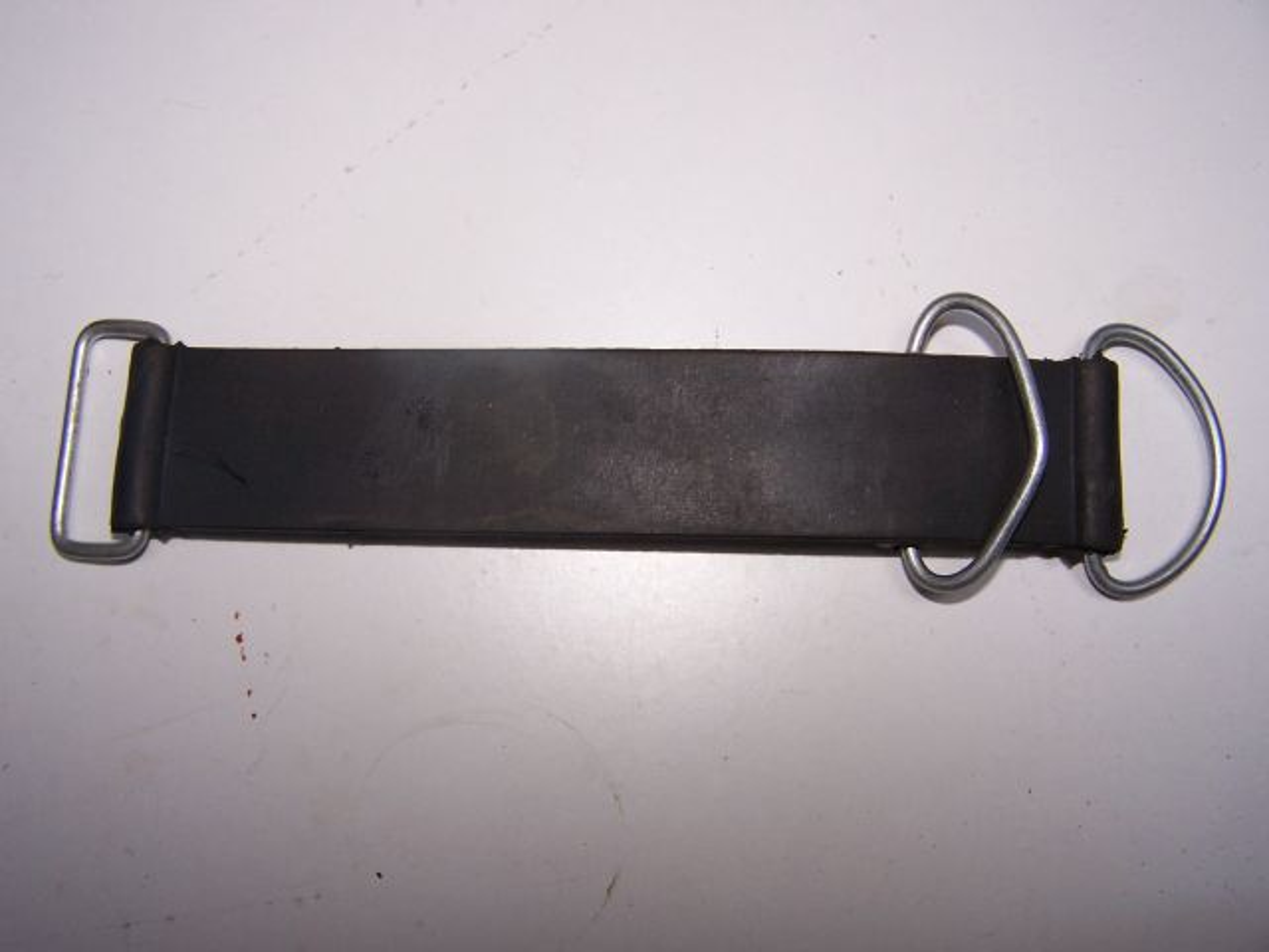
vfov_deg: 37.7
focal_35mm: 38
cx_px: 634
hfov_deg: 49.0
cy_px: 476
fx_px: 1393
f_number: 2.8
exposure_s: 1/60
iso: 80
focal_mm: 6.3
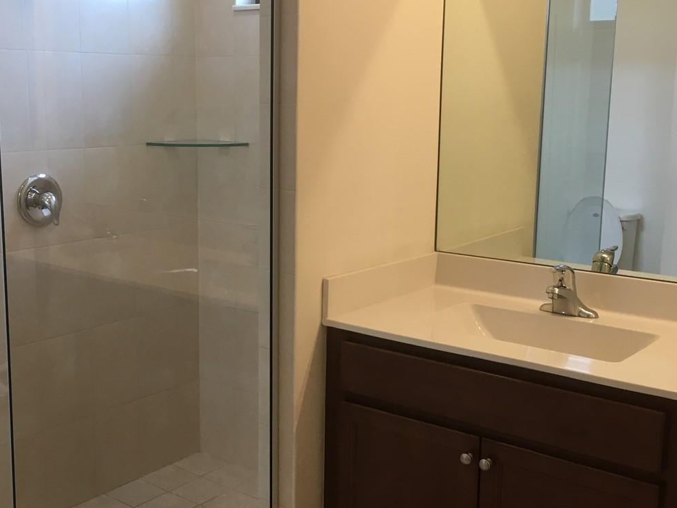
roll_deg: -0.8
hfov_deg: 40.3
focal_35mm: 47
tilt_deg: -10.4
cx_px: 288
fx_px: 919
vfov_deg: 30.9
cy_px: 246
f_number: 2.2
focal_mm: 4.15
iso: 32
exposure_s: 1/30
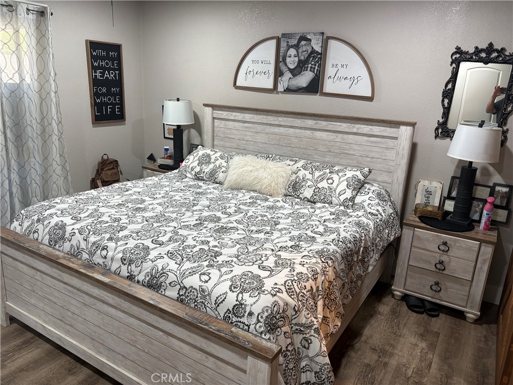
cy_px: 192
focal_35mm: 26
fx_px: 385
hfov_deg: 67.3
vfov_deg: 53.1
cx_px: 256
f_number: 1.6
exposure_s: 1/60
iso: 125
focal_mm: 5.96
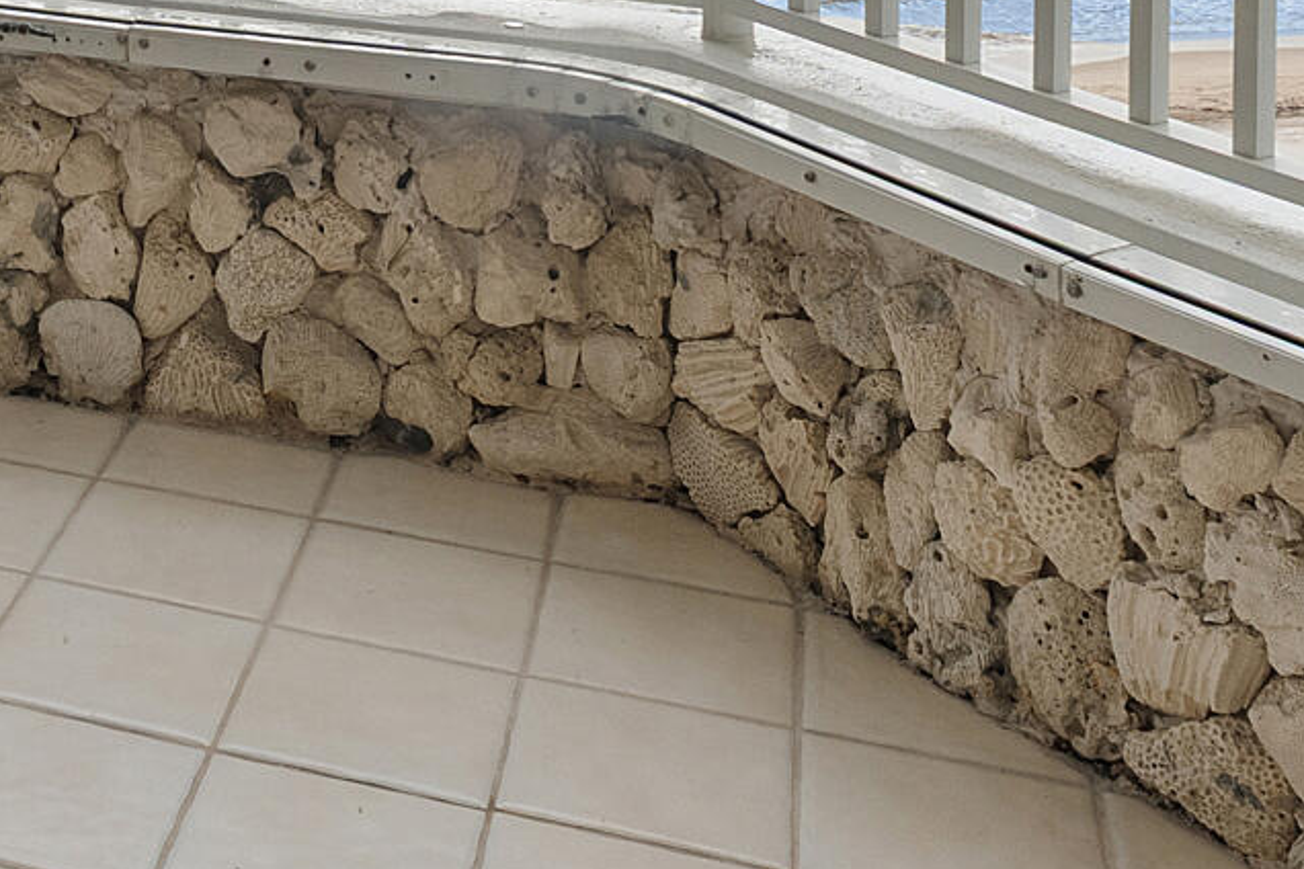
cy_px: -631
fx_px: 2390
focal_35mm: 66
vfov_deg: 17.3
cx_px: -191
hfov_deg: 27.5
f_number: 8
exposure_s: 1/125
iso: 500
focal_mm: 14
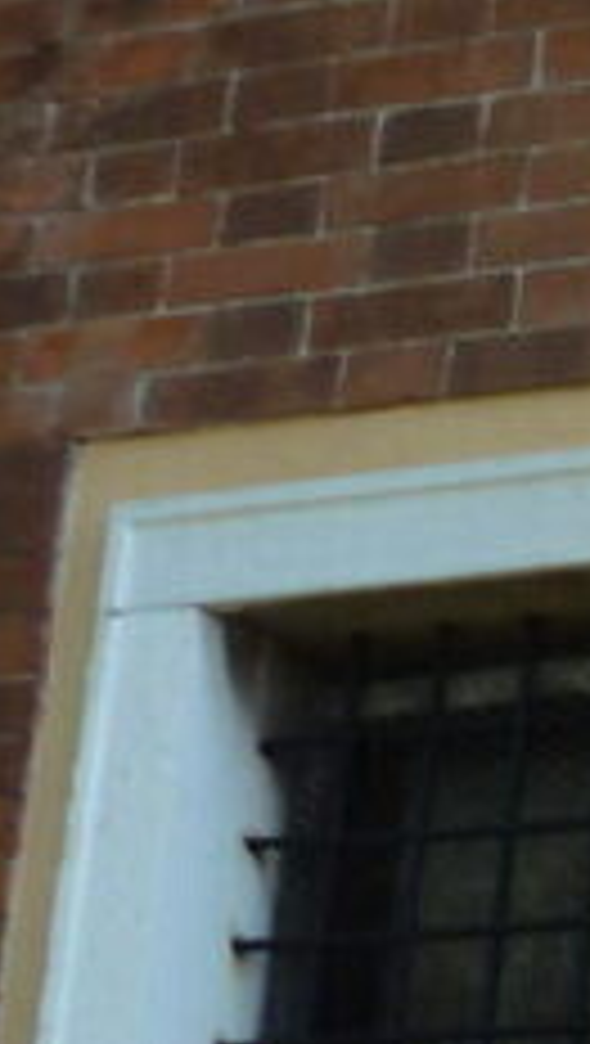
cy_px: 1184
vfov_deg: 12.5
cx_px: 2225
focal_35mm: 168
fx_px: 4659
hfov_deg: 6.2
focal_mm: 5.7
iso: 80
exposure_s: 1/160
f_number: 4
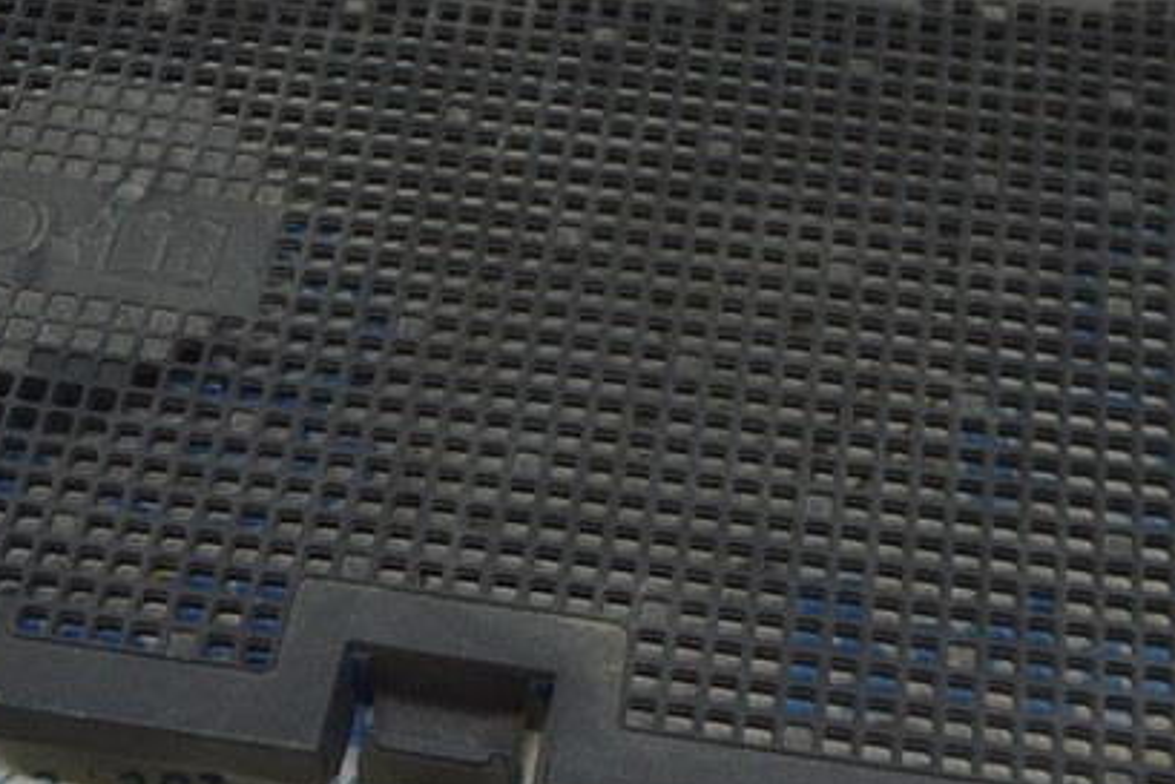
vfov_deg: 18.0
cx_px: 419
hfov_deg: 26.9
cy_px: 145
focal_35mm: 75
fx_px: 2449
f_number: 5.6
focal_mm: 20
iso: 400
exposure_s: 1/40
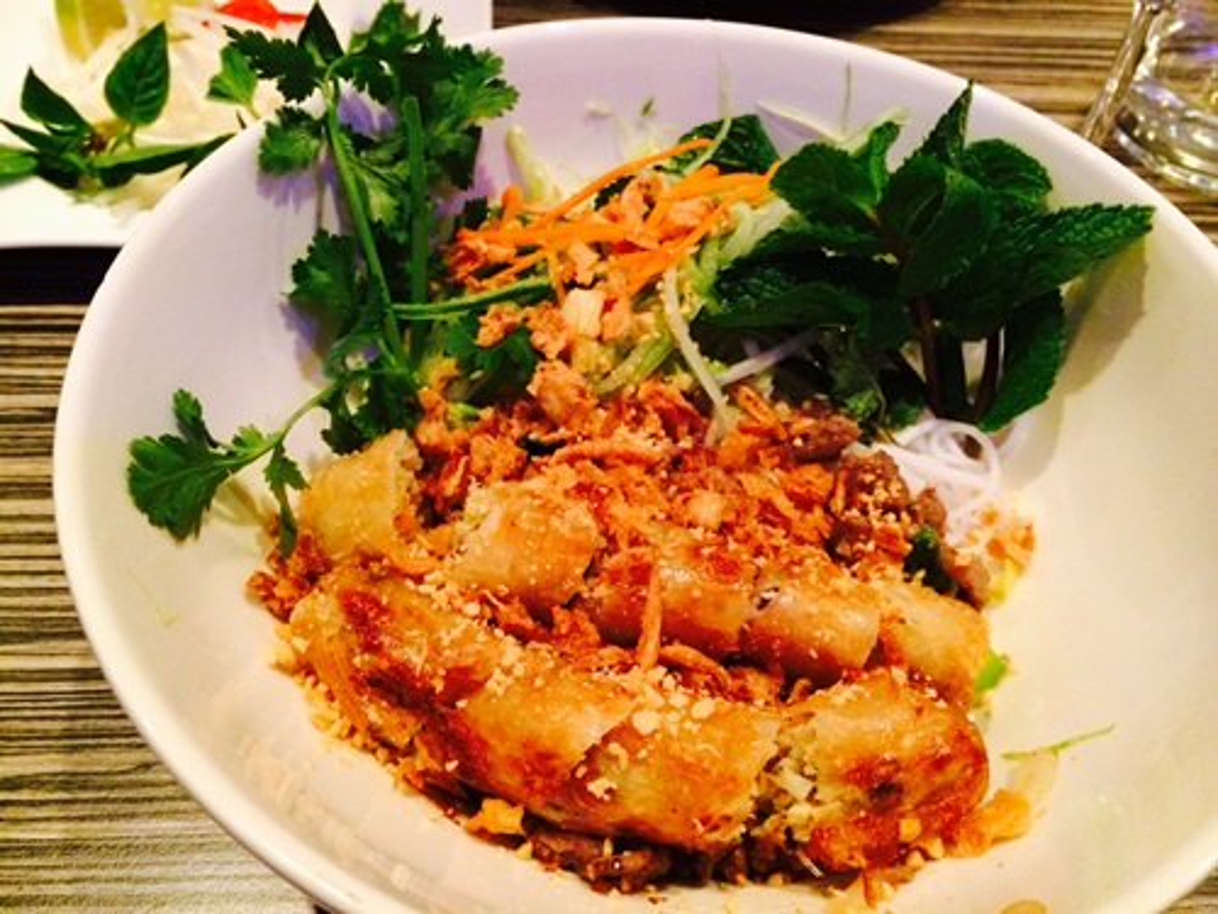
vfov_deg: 46.8
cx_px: 609
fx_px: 1056
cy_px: 457
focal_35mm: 30
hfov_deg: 60.0
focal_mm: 4.12
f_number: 2.2
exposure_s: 1/17
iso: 500
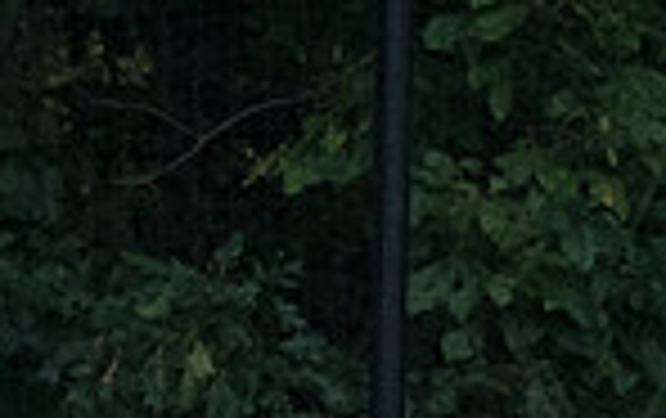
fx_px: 43464
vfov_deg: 0.6
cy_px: 832
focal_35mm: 2391
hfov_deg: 0.9
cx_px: 495
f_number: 5.6
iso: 3200
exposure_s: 1/2000
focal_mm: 400
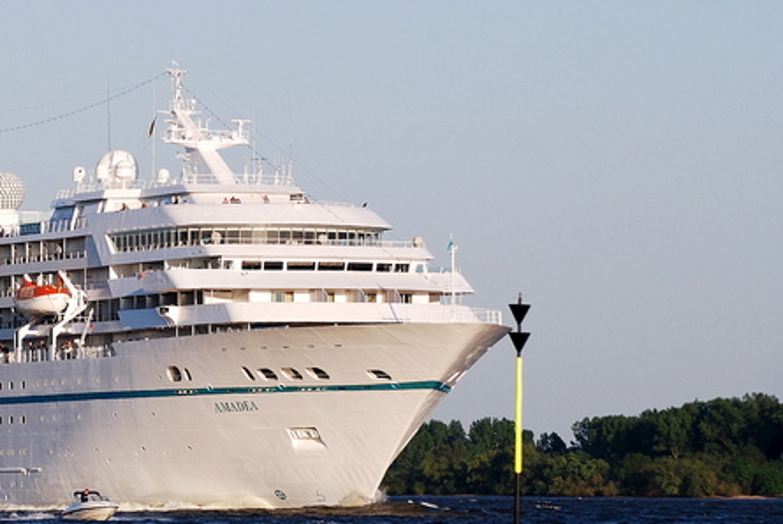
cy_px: 167
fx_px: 6817
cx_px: 111
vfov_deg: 4.4
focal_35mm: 313
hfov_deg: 6.6
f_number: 5.6
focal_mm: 116
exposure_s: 1/500
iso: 100
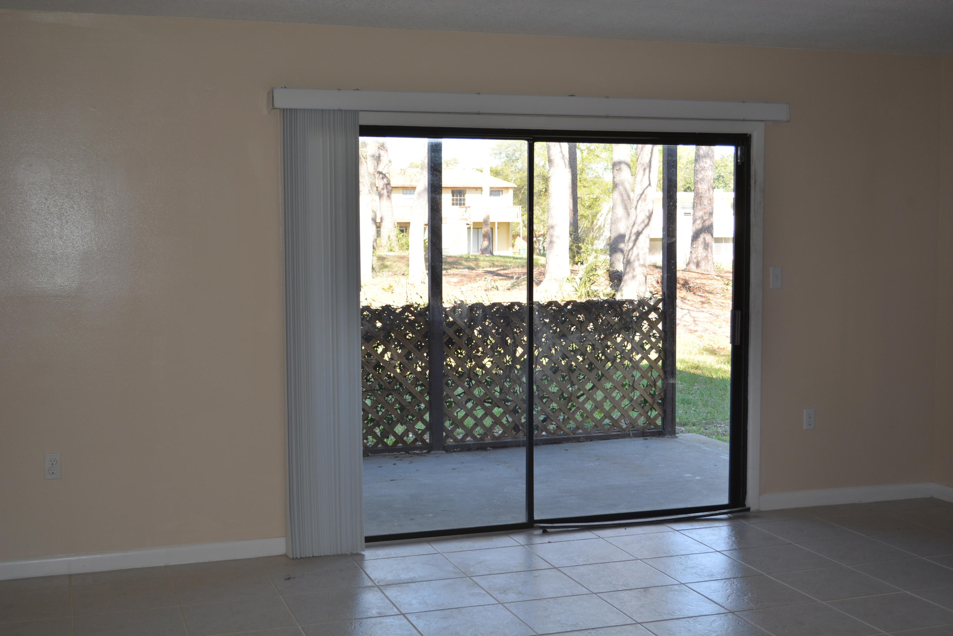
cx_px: 476
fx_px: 1191
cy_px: 318
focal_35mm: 45
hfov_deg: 43.6
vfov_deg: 29.9
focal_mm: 30
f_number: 4.5
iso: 100
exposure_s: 1/60
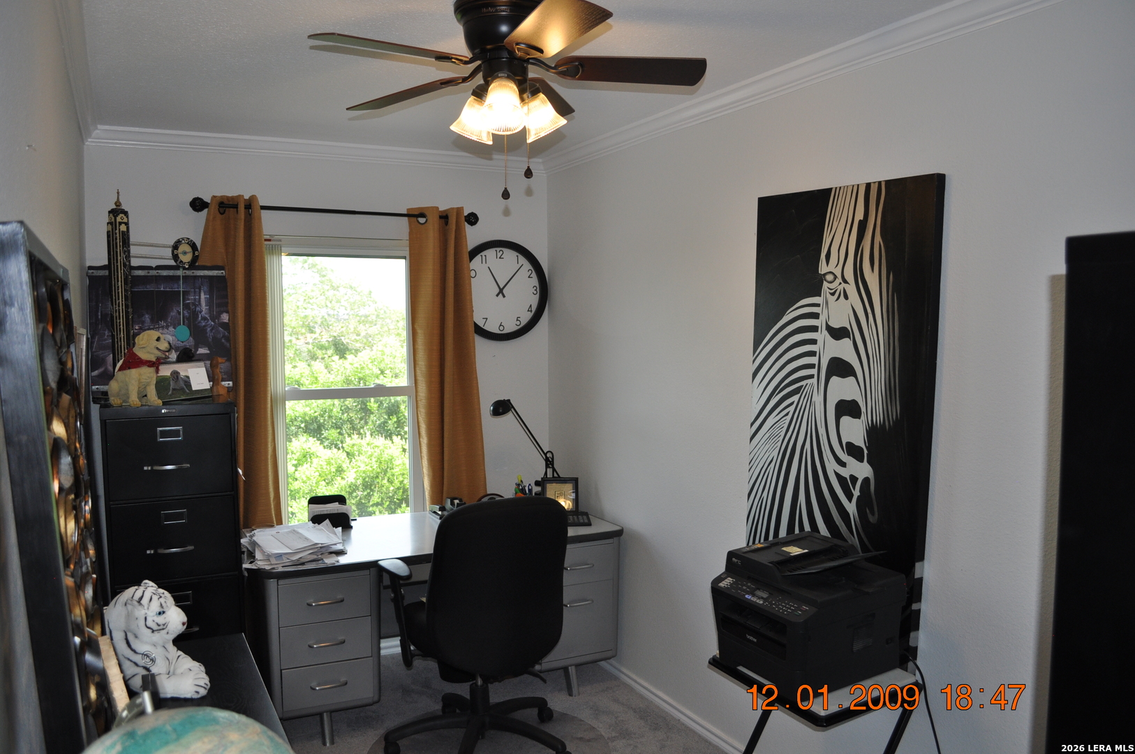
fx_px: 850
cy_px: 377
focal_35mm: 27
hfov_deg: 67.4
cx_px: 568
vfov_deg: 47.8
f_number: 3.5
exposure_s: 1/160
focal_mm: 18
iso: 400
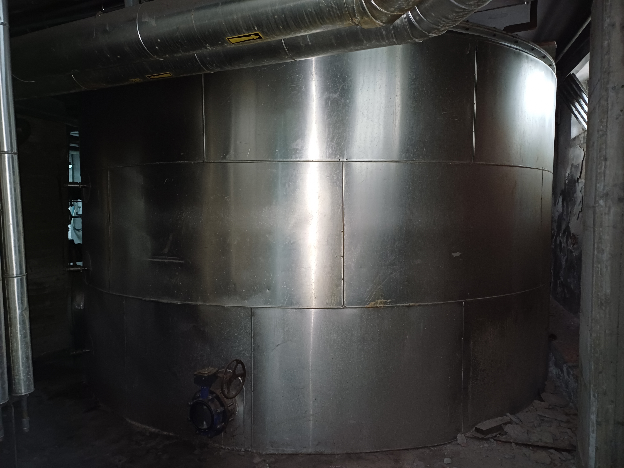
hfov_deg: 69.4
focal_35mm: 25
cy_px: 234
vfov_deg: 54.9
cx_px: 312
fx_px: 451
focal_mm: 4.65
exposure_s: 1/25
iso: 400
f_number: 1.8
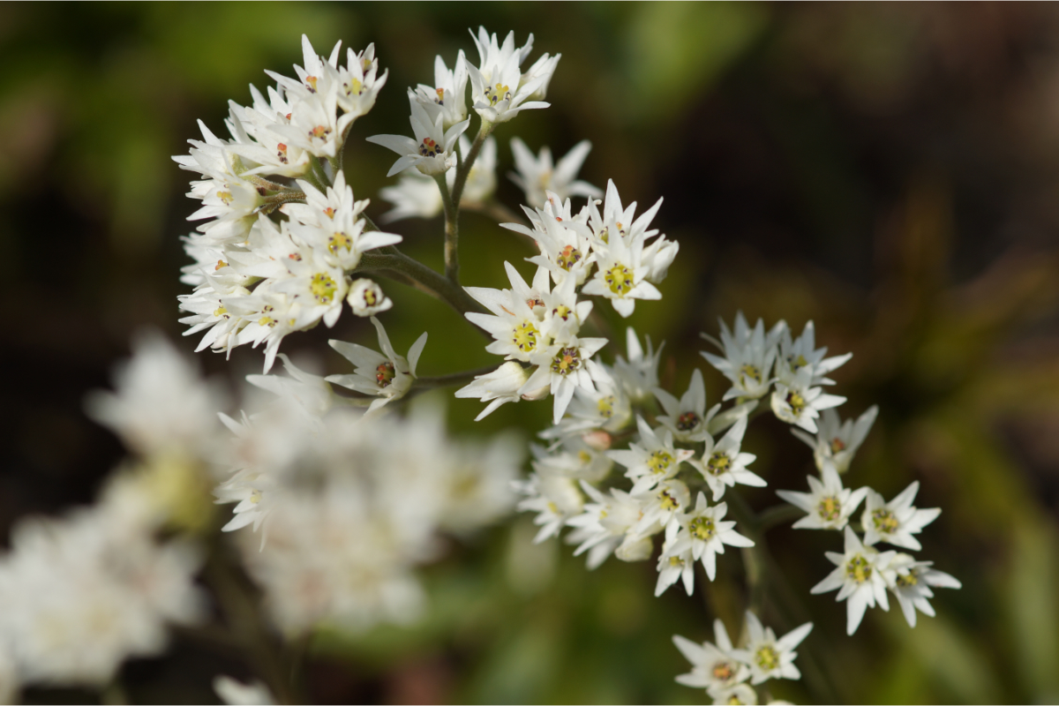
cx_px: 530
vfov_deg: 9.1
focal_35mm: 150
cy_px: 353
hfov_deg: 13.7
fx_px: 4412
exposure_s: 1/500
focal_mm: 100
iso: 100
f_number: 5.6
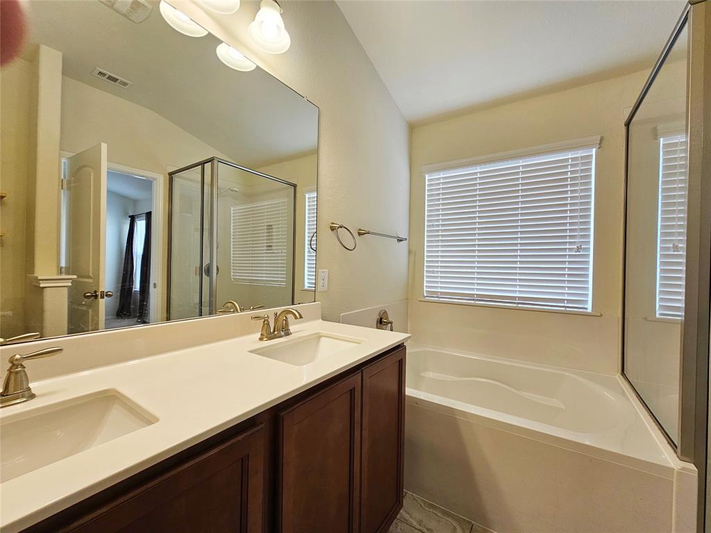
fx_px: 267
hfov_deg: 106.2
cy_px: 266
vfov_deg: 89.9
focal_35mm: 13
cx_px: 356
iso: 100
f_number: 2.2
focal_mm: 2.2
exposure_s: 1/60
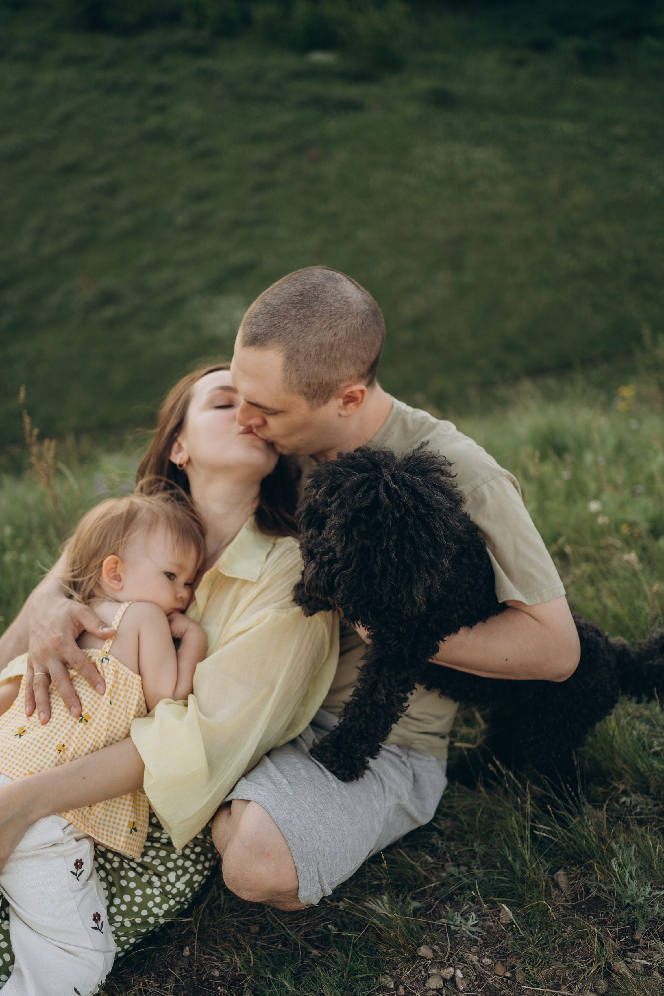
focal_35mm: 39
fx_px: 1079
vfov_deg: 49.5
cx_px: 313
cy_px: 548
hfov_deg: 34.2
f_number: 2
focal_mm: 35
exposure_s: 1/800
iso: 200
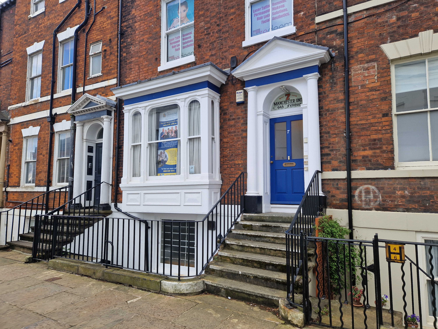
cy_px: 164
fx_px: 291
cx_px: 219
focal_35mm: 23
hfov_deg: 73.9
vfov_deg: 58.9
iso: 50
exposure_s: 1/334
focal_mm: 5.4
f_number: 1.8
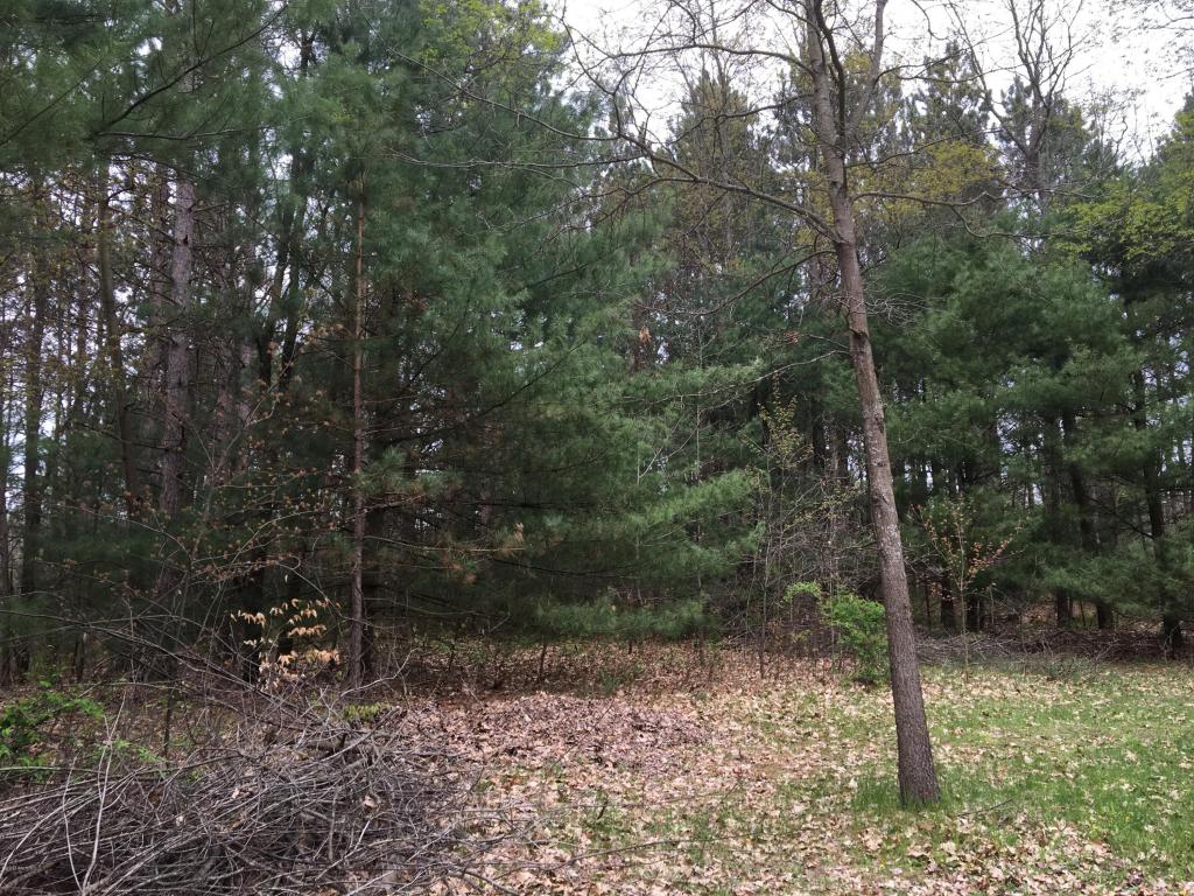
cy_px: 448
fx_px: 1000
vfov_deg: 48.2
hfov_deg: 61.7
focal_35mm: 29
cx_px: 597
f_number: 2.2
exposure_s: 1/278
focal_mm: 4.15
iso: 25
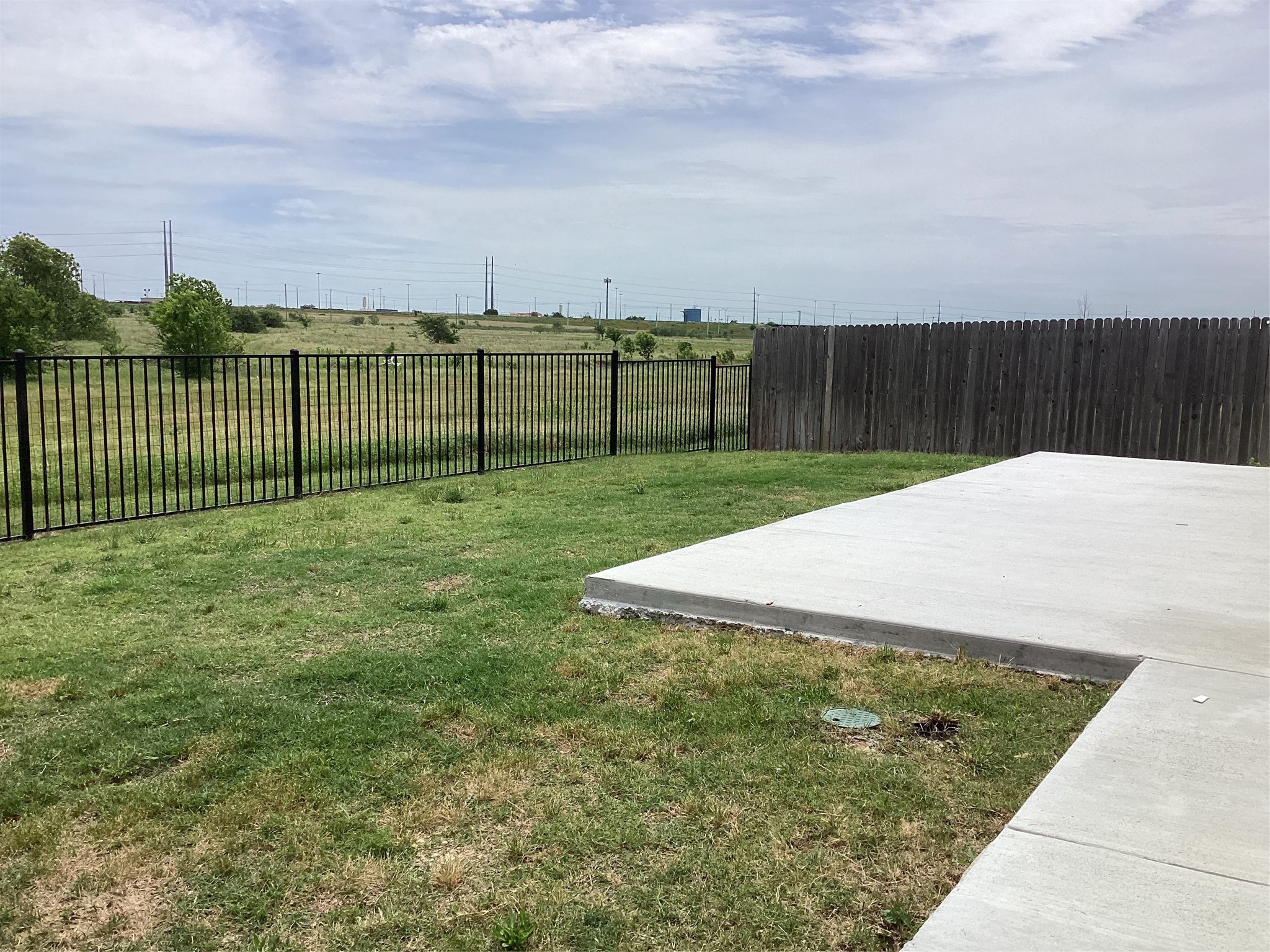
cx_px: 635
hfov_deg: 58.4
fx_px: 1137
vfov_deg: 45.4
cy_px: 476
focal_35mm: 31
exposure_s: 1/2551
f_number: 2.4
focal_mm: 3.3
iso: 25
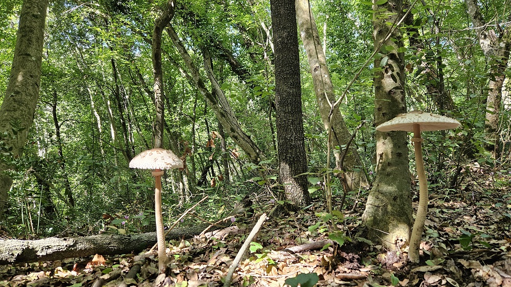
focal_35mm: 26
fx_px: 352
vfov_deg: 44.3
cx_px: 265
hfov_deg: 71.9
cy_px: 161
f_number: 1.8
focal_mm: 5.4
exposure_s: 1/180
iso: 160
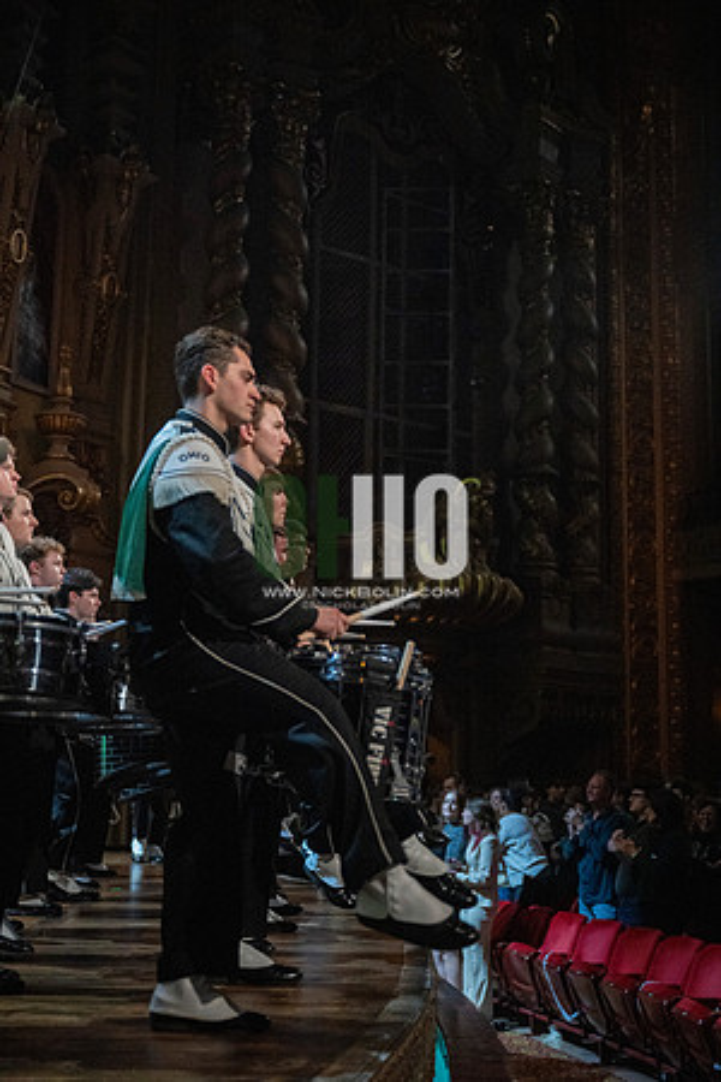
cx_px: 360
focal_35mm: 46
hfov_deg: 29.2
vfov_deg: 42.7
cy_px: 541
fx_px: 1382
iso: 12800
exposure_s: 1/500
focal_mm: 46
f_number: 2.8
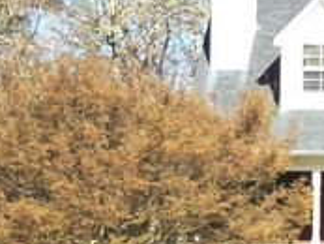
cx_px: 457
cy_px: 232
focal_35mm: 124
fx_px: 1161
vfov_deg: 11.9
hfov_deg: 14.9
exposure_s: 1/1000
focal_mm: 7.6
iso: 100
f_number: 3.4
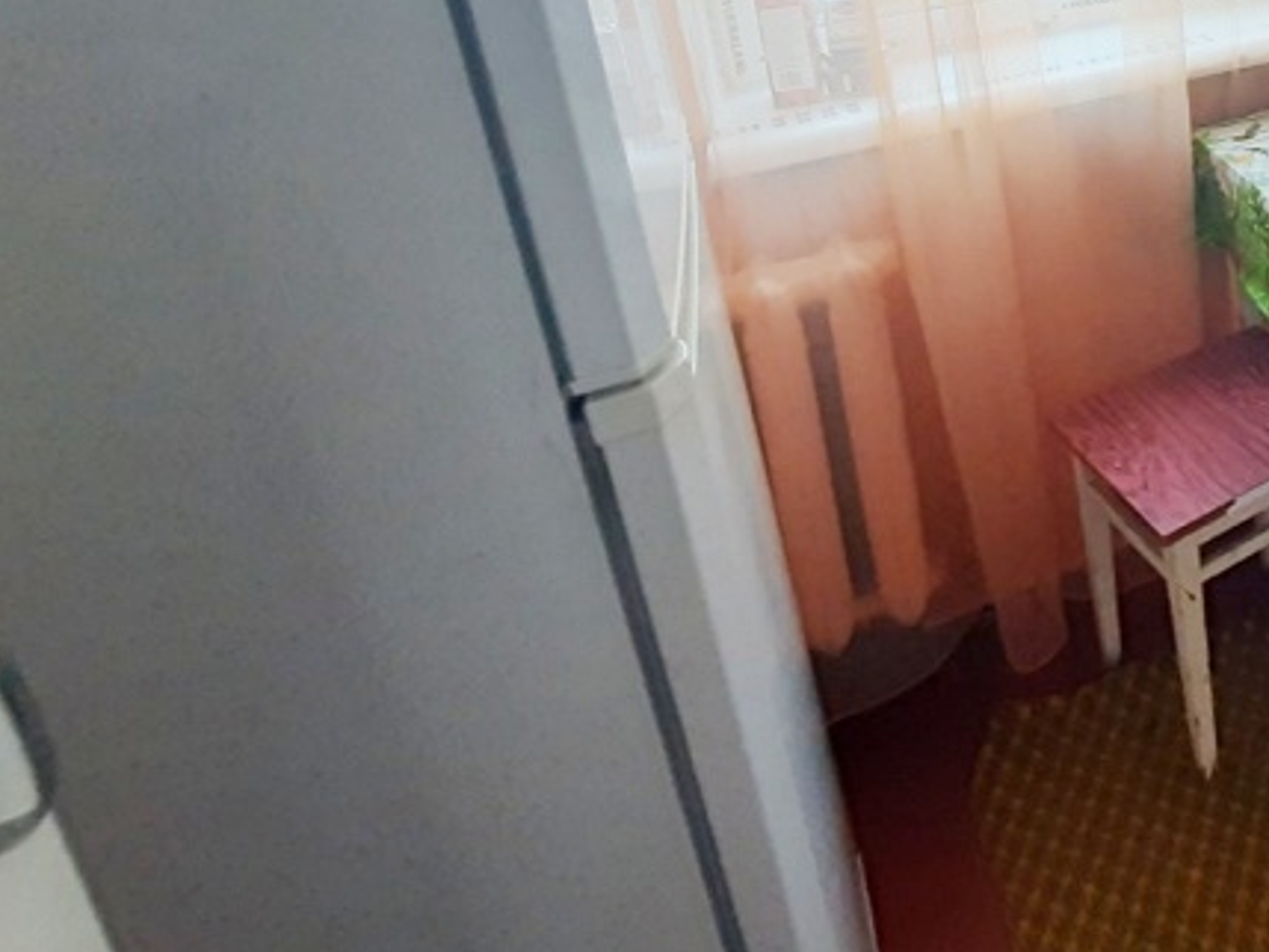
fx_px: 1137
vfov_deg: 39.7
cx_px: 1479
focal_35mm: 31
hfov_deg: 42.0
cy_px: -12
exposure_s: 1/50
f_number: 2.2
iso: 80
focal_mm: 1.42
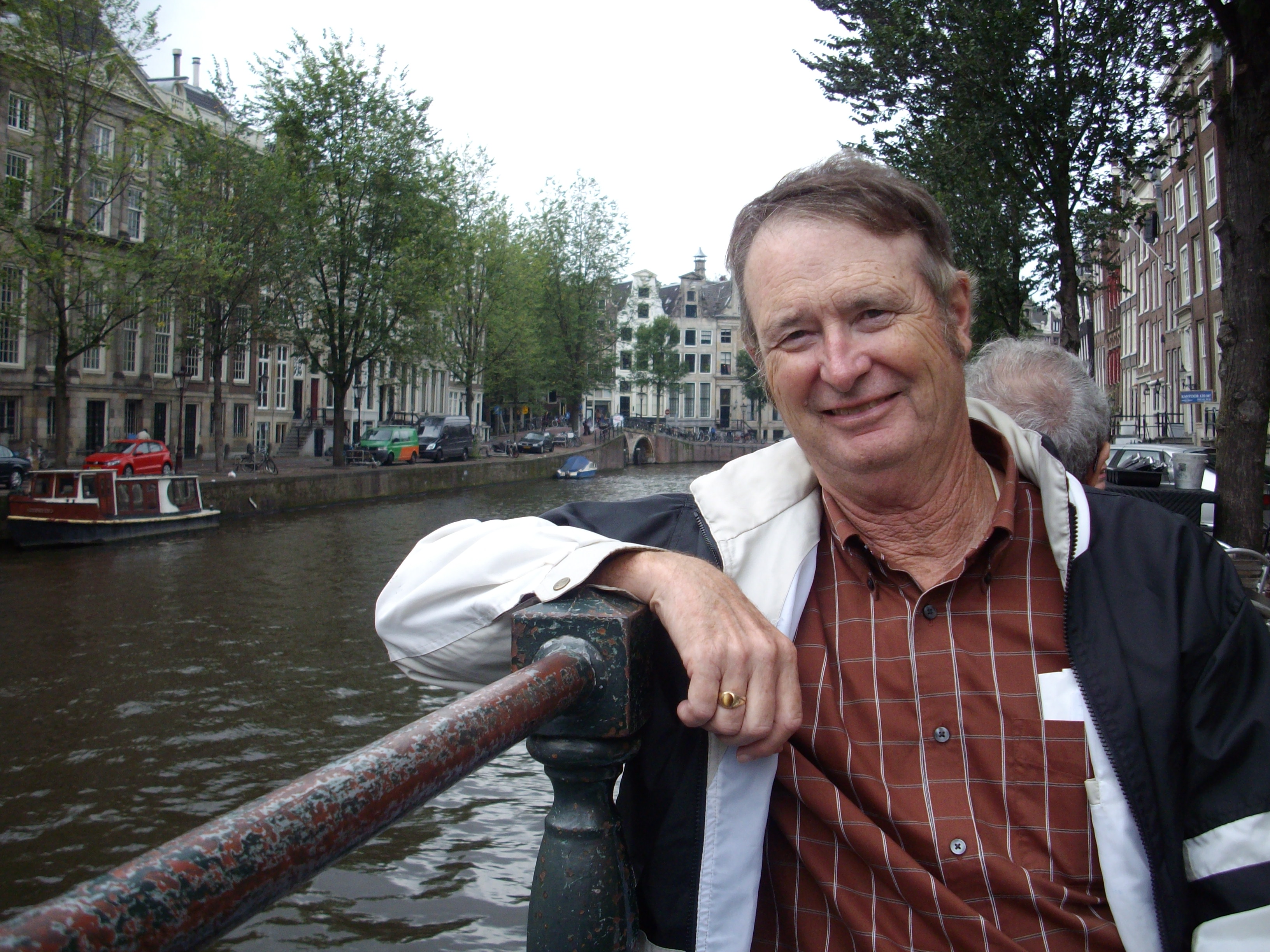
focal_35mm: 37
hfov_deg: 50.1
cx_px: 635
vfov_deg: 38.7
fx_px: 1357
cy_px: 476
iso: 80
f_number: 2.8
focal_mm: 6.2
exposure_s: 1/160
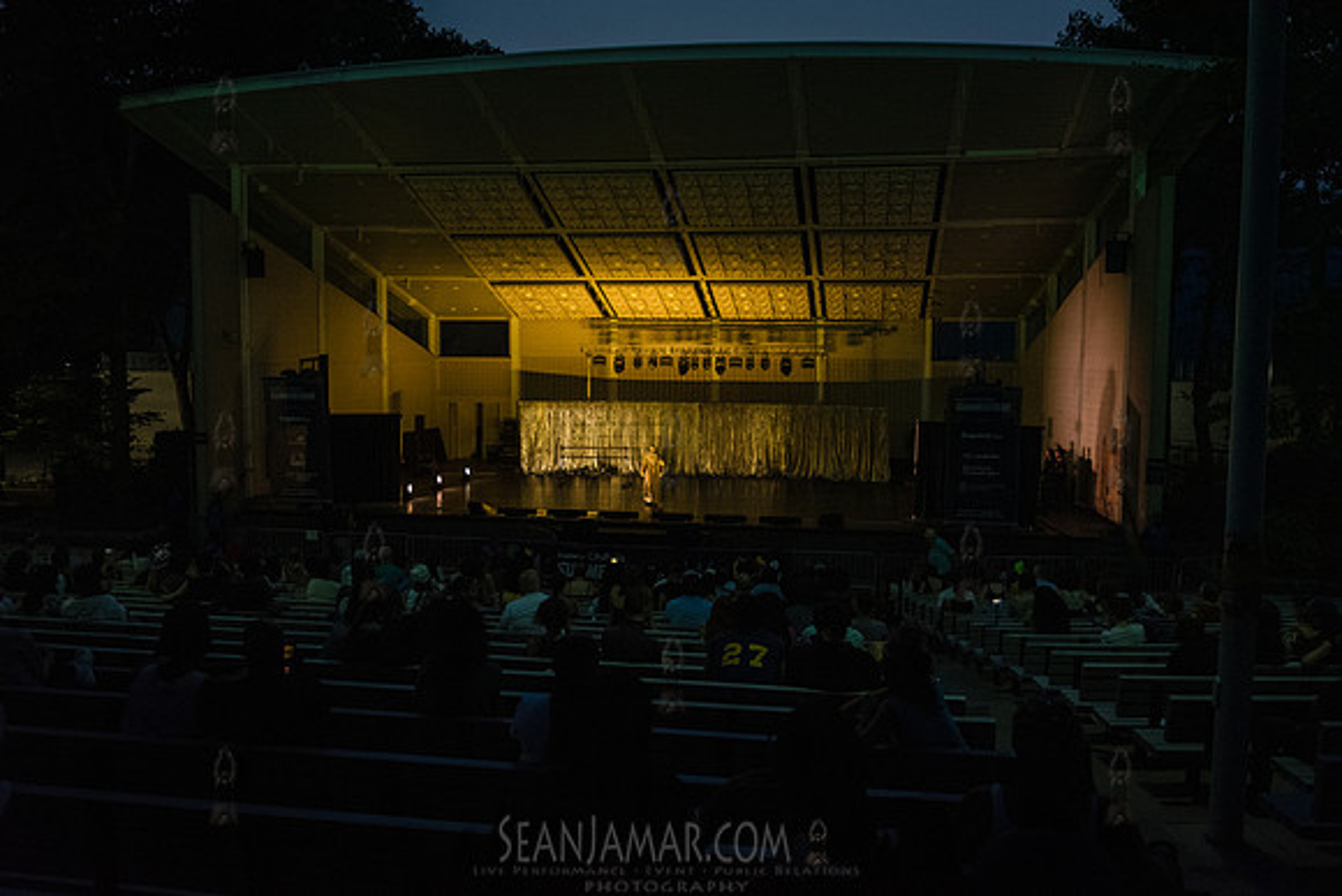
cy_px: 448
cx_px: 671
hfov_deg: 60.3
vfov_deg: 42.3
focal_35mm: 31
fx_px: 1156
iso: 6400
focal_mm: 31
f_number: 3.5
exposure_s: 1/320
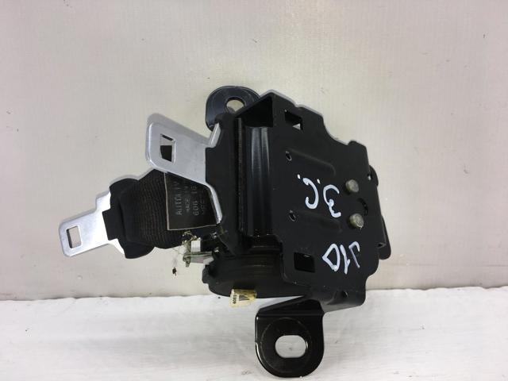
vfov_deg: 48.2
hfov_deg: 61.7
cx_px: 254
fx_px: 426
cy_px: 190
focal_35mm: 29
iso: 25
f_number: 2.2
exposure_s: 1/382
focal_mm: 4.15
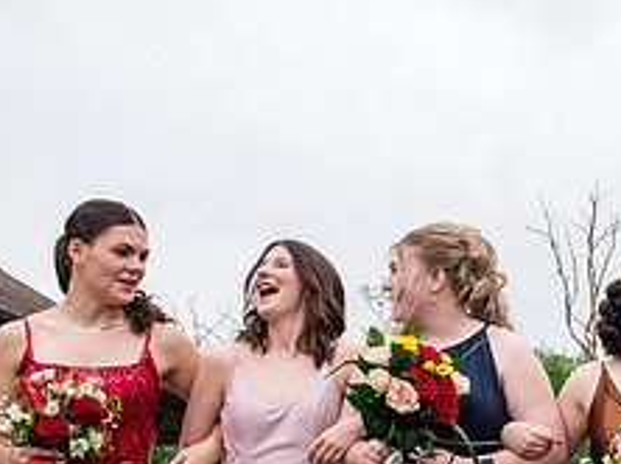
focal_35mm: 78
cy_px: 340
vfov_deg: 18.8
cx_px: 666
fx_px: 1398
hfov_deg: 23.6
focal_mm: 31
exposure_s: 1/200
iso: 400
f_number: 8
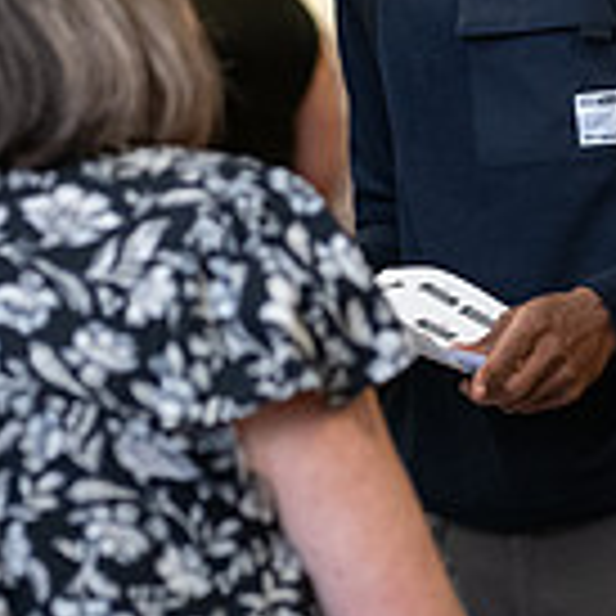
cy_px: -43
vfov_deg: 7.8
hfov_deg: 7.8
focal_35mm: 223
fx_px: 4490
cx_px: 288
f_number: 3.2
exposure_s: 1/200
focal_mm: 62
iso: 1600
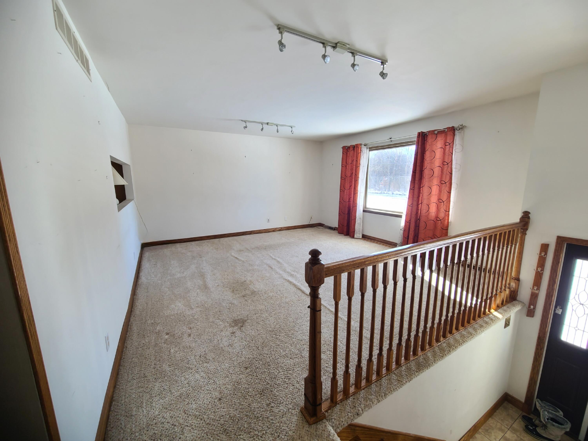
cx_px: 294
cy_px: 220
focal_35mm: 13
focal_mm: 2.2
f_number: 2.2
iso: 80
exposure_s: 1/60.2
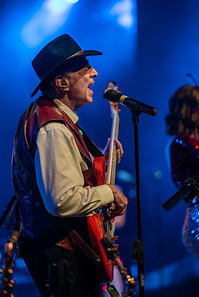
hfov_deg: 10.2
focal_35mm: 135
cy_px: 148
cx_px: 100
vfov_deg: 15.2
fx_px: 1117
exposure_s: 1/200
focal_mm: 135
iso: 320
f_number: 1.8
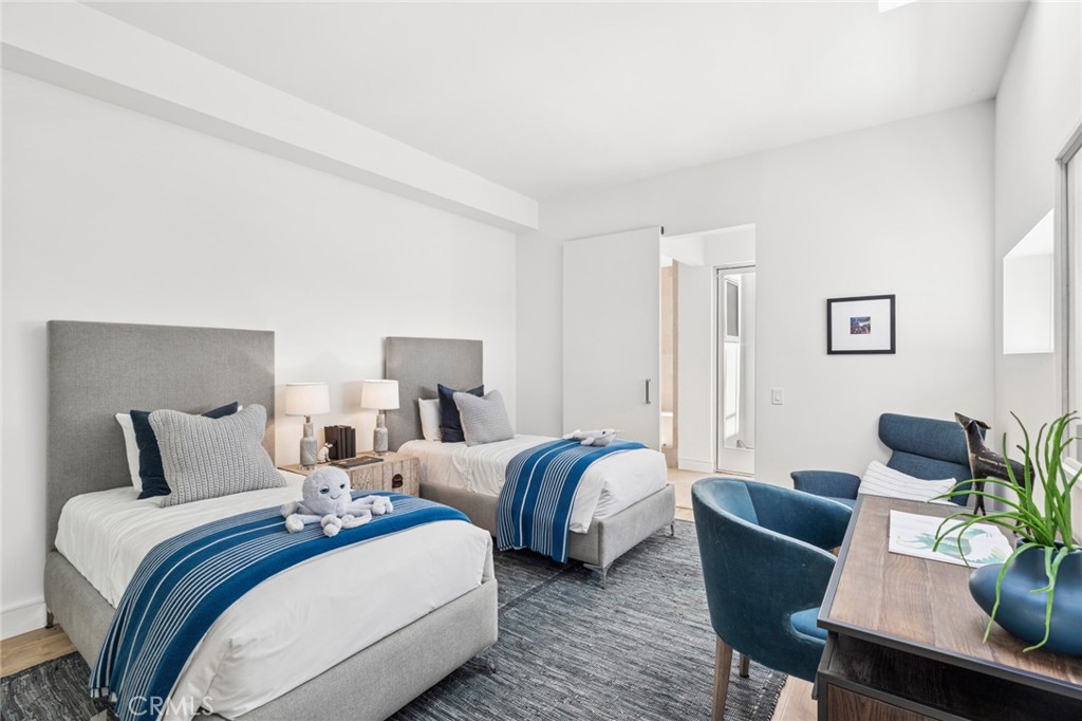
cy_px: 360
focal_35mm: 16
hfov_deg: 96.8
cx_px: 541
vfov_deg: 73.7
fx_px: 481
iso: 200
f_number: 9
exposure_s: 1/25
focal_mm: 16
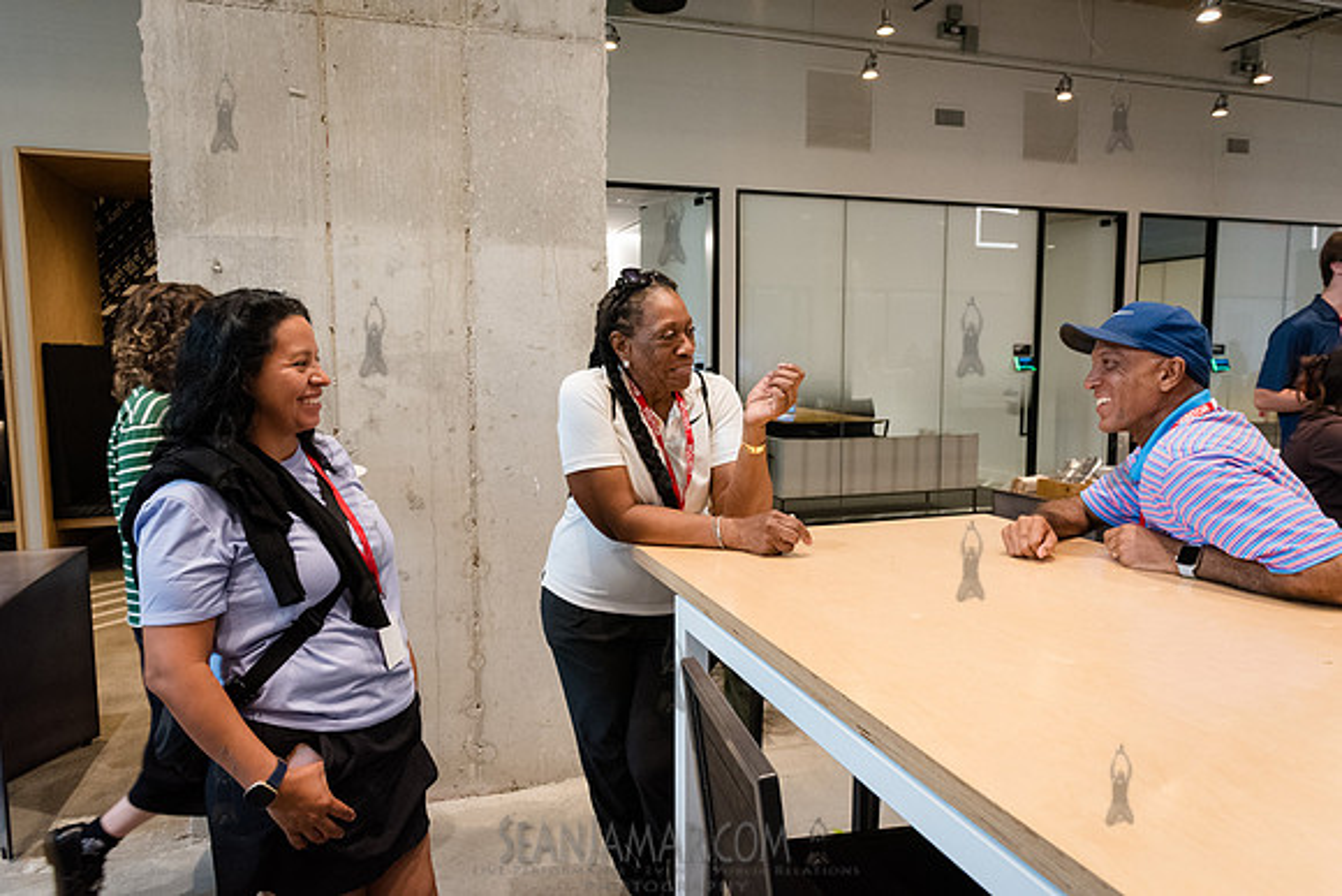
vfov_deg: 52.6
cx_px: 671
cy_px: 448
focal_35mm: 24
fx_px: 906
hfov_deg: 73.1
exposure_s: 1/200
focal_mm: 24
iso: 5000
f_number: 4.5
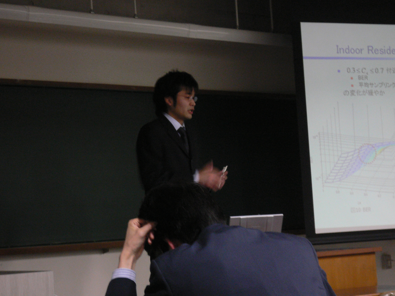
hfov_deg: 23.3
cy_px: 148
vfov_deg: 17.6
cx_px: 198
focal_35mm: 84
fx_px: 959
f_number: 4.6
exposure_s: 1/8
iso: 200
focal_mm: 14
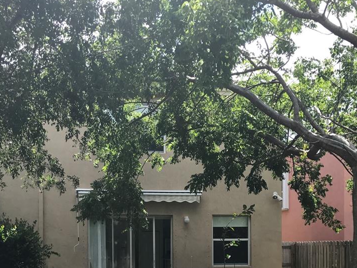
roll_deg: +0.4
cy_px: 256
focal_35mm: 47
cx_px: 150
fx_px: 485
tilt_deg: +0.6
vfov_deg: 29.2
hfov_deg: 40.3
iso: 20
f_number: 1.8
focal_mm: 3.99
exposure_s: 1/725
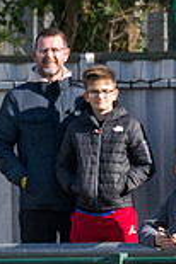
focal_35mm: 2461
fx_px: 18086
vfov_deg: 0.8
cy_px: 283
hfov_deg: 0.6
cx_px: 453
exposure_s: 1/2500
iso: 100
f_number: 4
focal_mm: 200
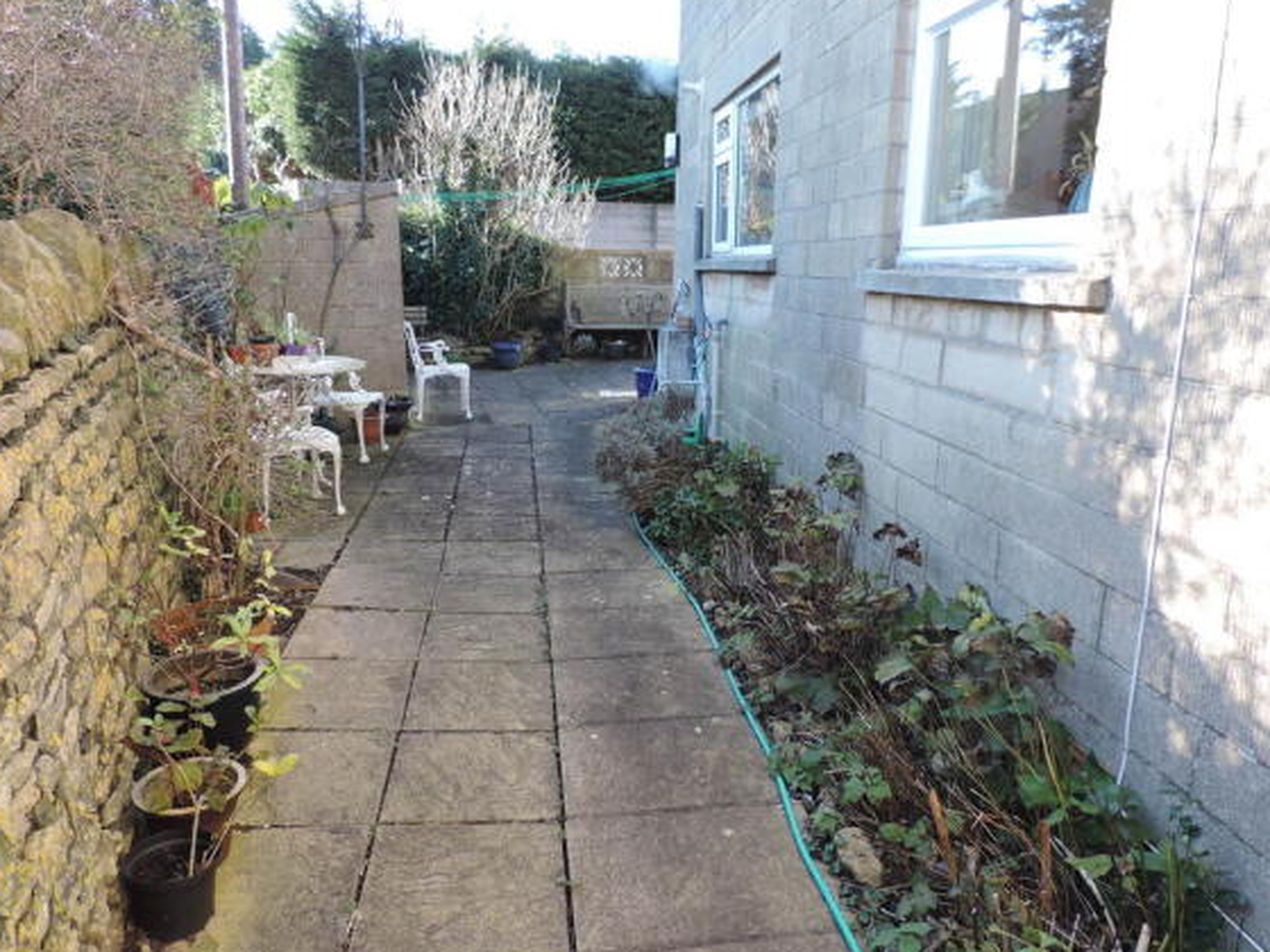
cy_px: 482
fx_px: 917
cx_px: 629
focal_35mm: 25
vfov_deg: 54.9
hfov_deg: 69.4
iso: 80
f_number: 3
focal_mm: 4.3
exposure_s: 1/60
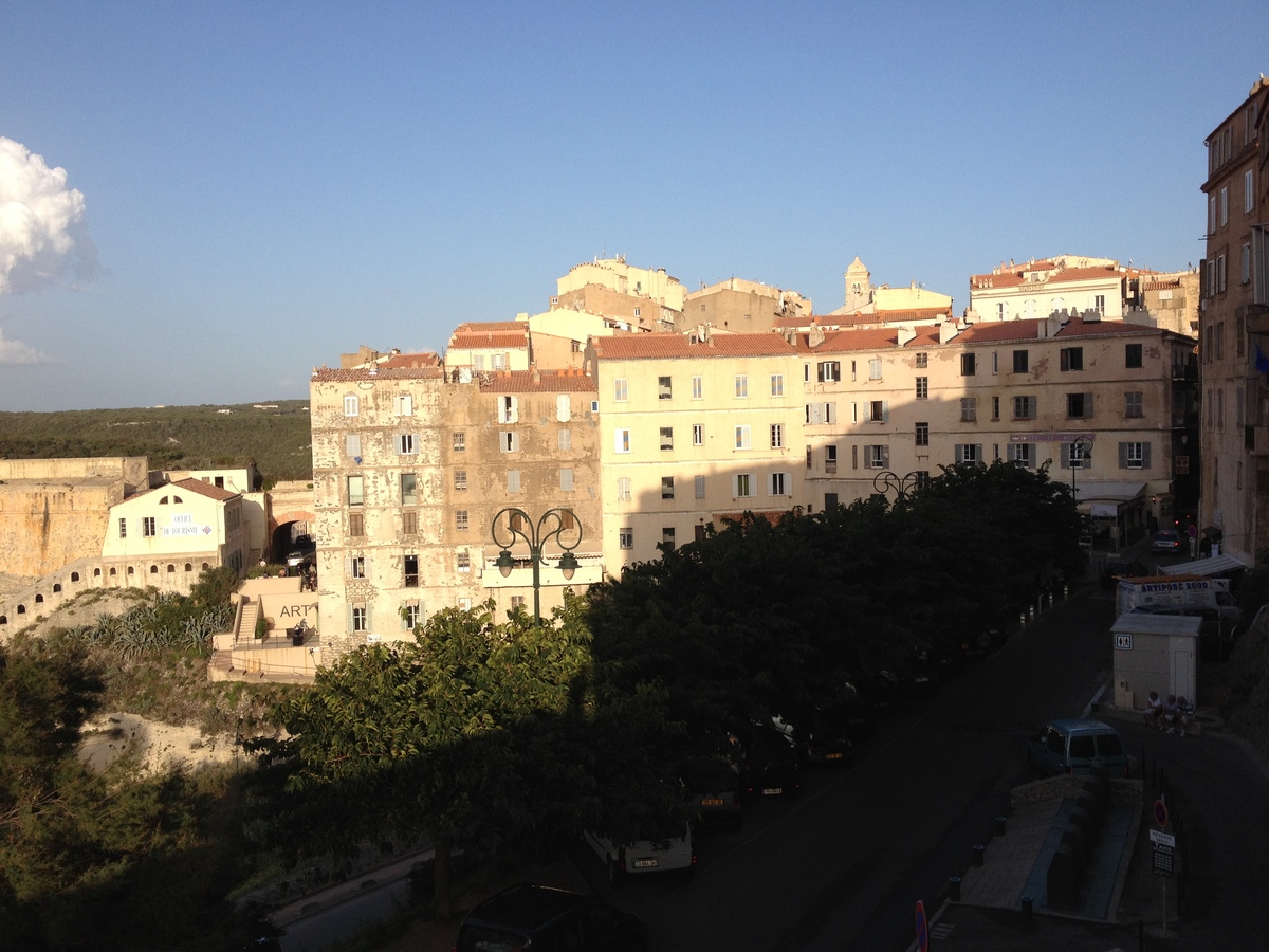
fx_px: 1283
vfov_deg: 40.7
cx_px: 634
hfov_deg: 52.6
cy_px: 476
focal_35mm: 35
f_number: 2.4
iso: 64
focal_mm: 4.28
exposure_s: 1/1416
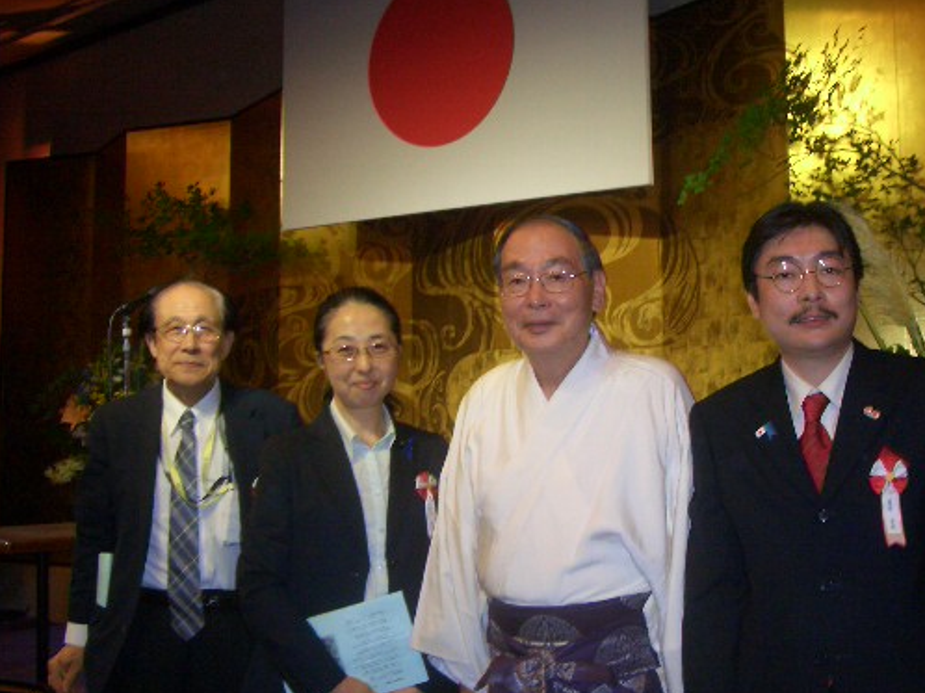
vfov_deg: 32.2
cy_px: 346
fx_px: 1202
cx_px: 516
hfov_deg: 42.0
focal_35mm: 45
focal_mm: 5.8
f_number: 2.6
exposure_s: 1/60
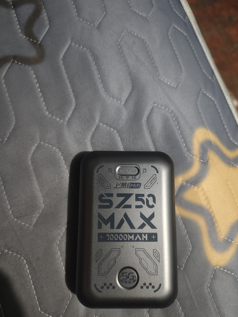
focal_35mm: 23
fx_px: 211
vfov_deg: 73.9
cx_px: 119
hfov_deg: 58.9
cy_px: 158
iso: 2205
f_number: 1.88
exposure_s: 1/16.7
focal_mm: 5.56
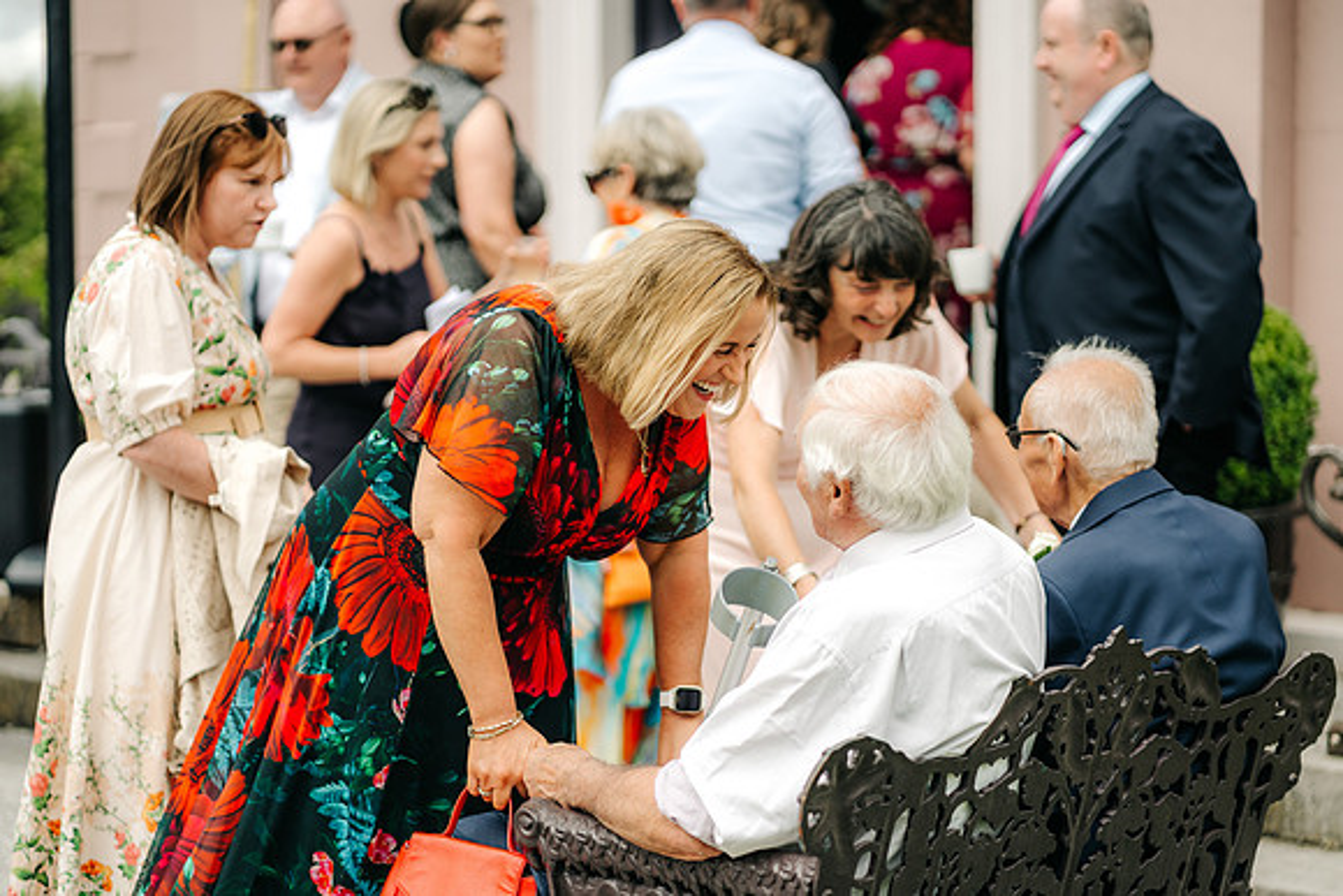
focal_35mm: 85
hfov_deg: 23.9
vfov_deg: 16.1
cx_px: 672
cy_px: 448
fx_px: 3172
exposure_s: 1/2500
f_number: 2
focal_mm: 85
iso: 100
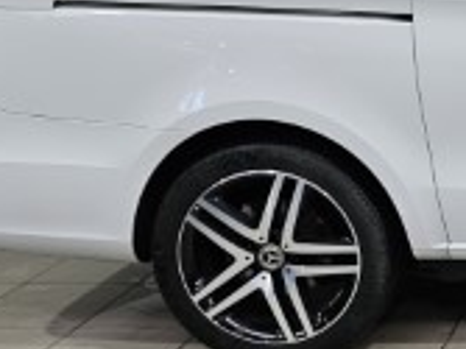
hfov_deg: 19.0
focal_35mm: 88
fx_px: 1184
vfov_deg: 16.7
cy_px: 92
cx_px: 742
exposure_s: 1/190
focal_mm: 6.3
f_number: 1.7
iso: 64
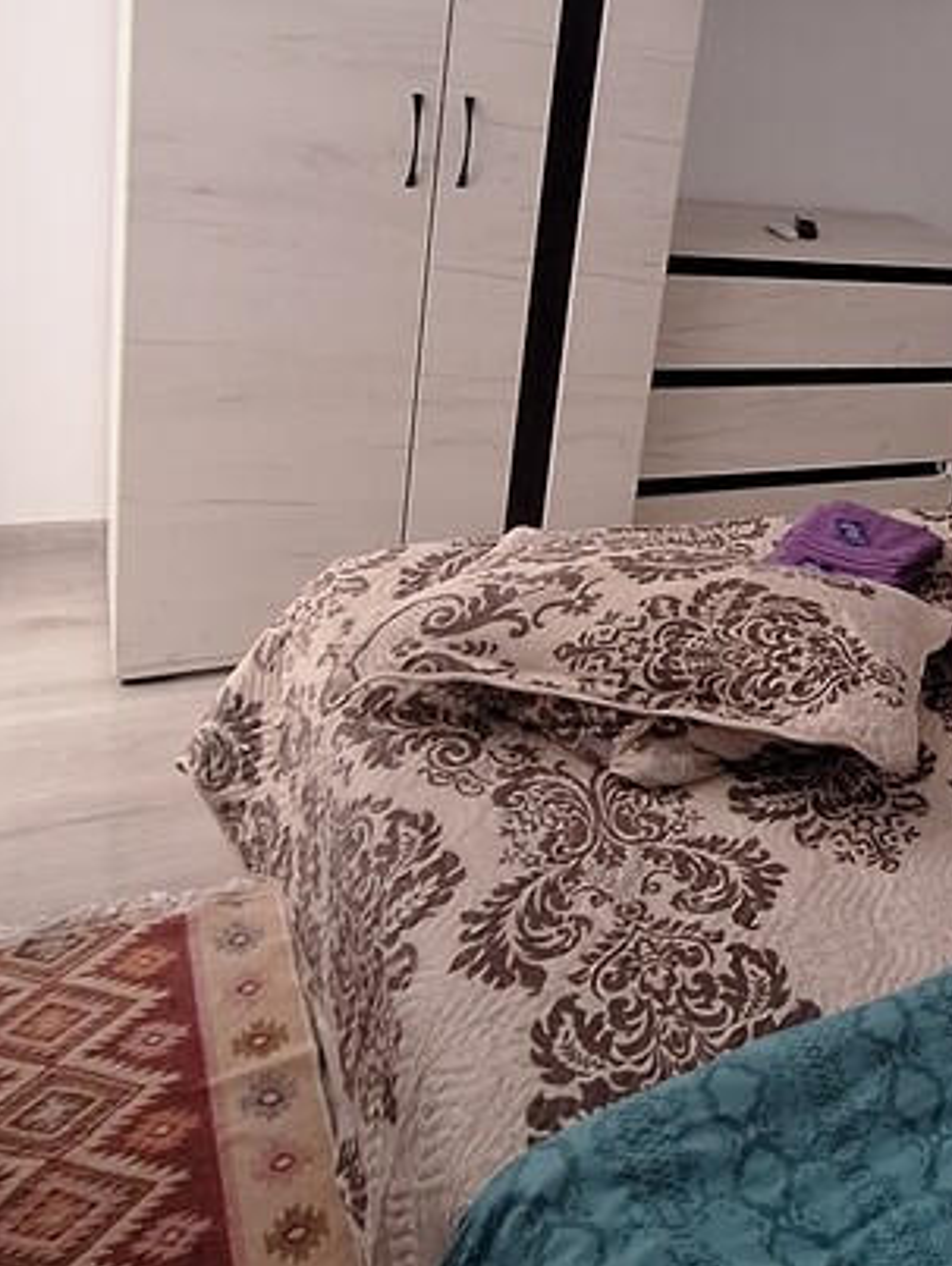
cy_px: 324
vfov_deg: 53.0
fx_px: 1208
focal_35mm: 33
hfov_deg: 36.9
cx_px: 1021
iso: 160
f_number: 2.2
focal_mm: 1.74
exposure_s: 1/33
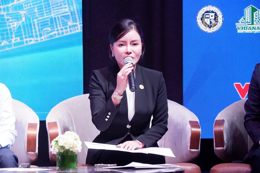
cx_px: 130
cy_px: 86
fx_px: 2492
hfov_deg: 6.0
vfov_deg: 4.0
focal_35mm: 345
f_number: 6.7
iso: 3200
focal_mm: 230
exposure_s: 1/110
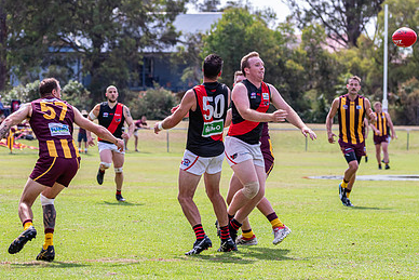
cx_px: 257
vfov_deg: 5.8
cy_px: 163
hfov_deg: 8.7
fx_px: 2748
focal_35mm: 236
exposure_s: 1/2000
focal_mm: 150
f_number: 6.3
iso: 800
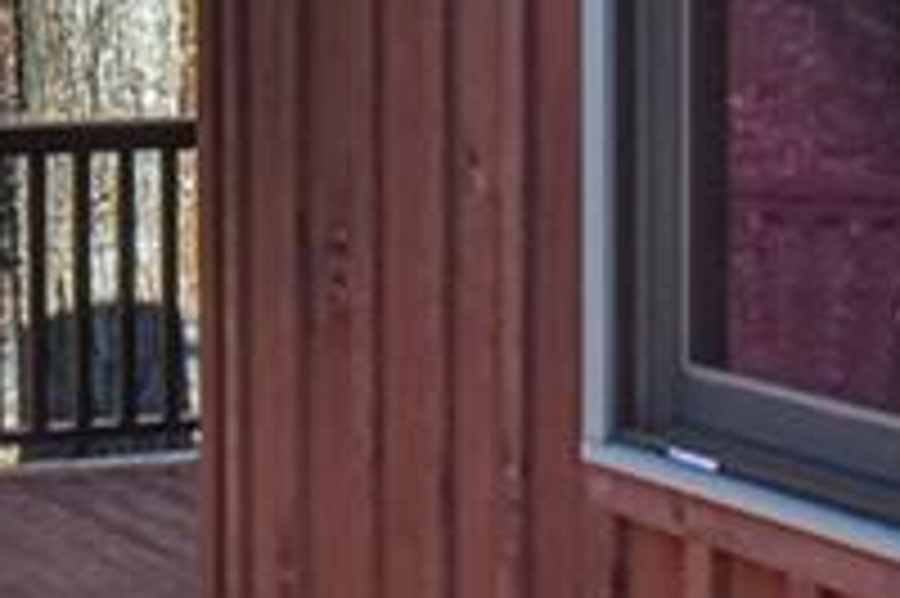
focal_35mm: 123
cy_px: -88
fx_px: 3072
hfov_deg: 16.6
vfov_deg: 11.0
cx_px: 346
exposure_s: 1/320
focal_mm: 24
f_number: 18
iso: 4000
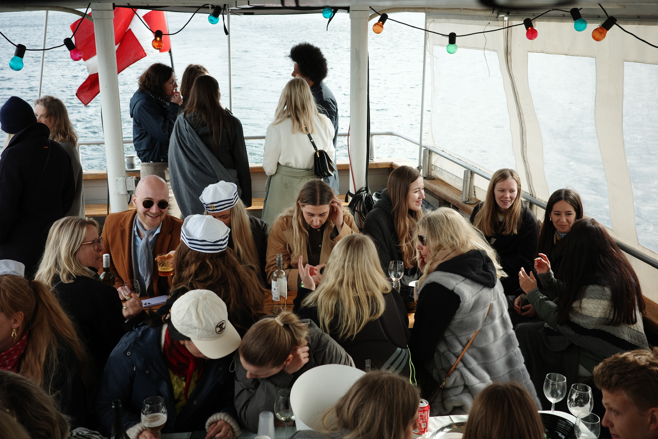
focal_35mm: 40
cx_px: 329
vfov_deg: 33.4
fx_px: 731
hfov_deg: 48.5
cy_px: 220
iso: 200
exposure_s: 1/200
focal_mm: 26
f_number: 4
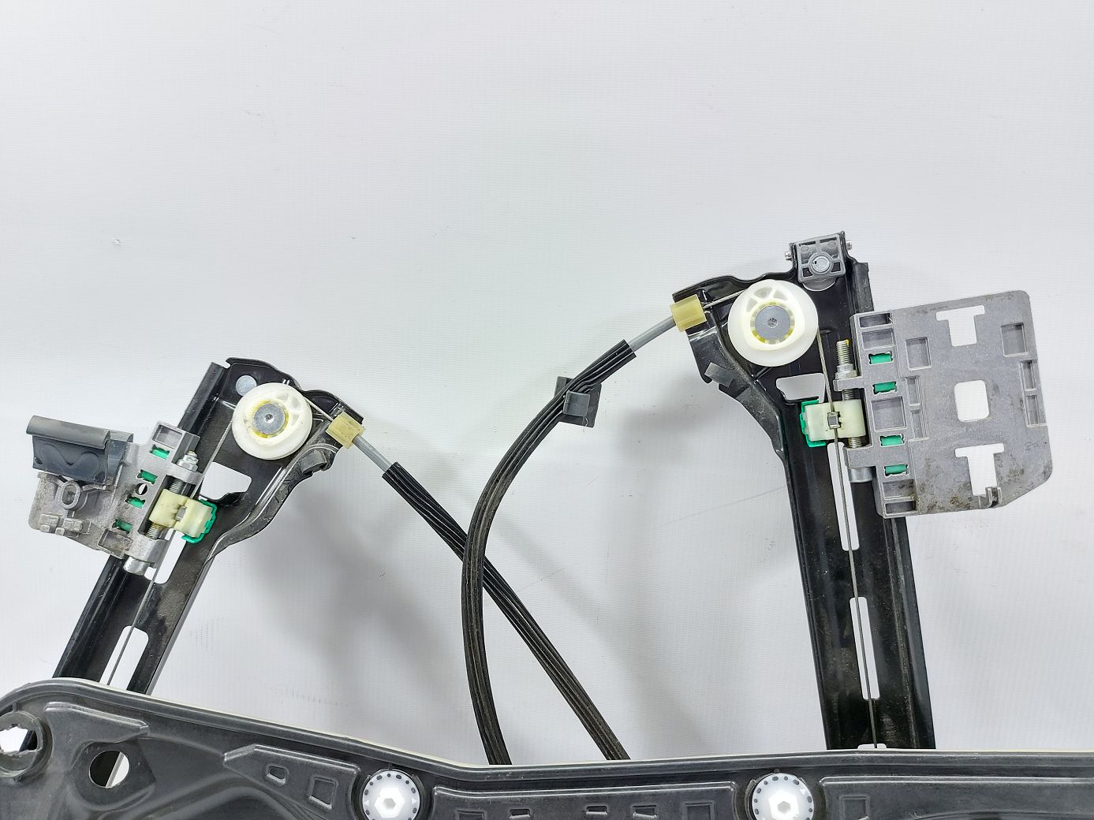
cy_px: 410
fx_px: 758
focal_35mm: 24
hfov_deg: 71.6
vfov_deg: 56.8
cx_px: 547
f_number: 1.8
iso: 200
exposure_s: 1/50
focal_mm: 5.23
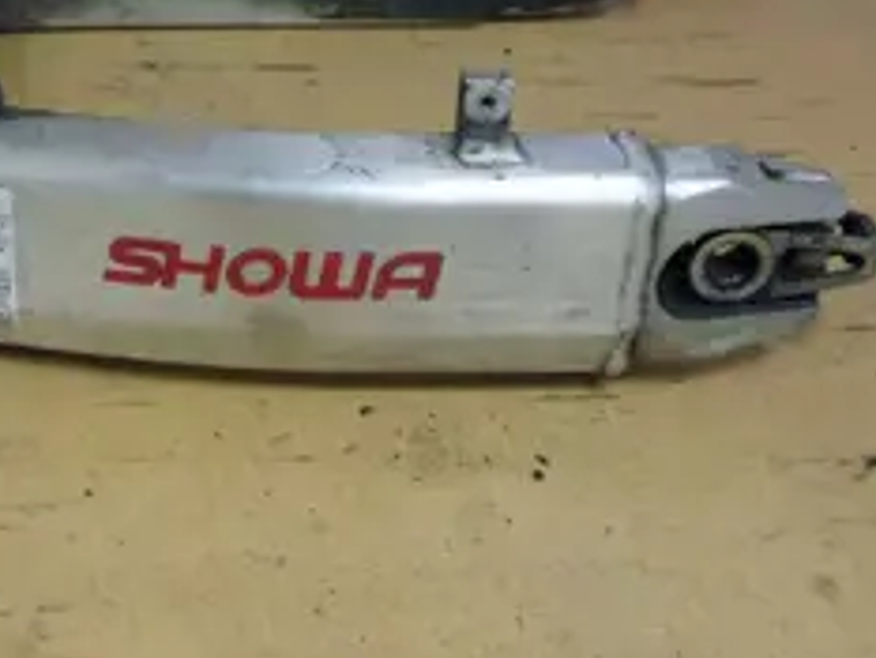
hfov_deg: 27.6
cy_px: 79
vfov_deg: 21.2
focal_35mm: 68
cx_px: 109
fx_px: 1722
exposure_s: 1/30
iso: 320
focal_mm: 5.5
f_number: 2.8
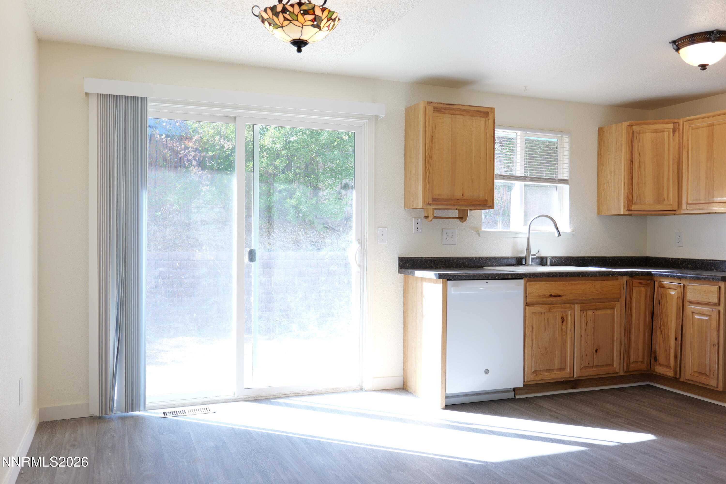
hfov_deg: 60.3
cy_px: 242
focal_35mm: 31
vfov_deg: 42.3
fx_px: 625
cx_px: 363
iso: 400
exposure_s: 1/60
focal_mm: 31
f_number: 5.6
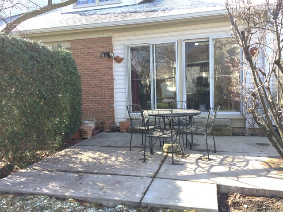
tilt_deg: -3.4
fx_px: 237
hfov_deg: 61.7
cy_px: 106
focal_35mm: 29
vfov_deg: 48.2
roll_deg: +2.5
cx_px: 142
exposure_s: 1/394
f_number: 2.2
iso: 32
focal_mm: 4.15
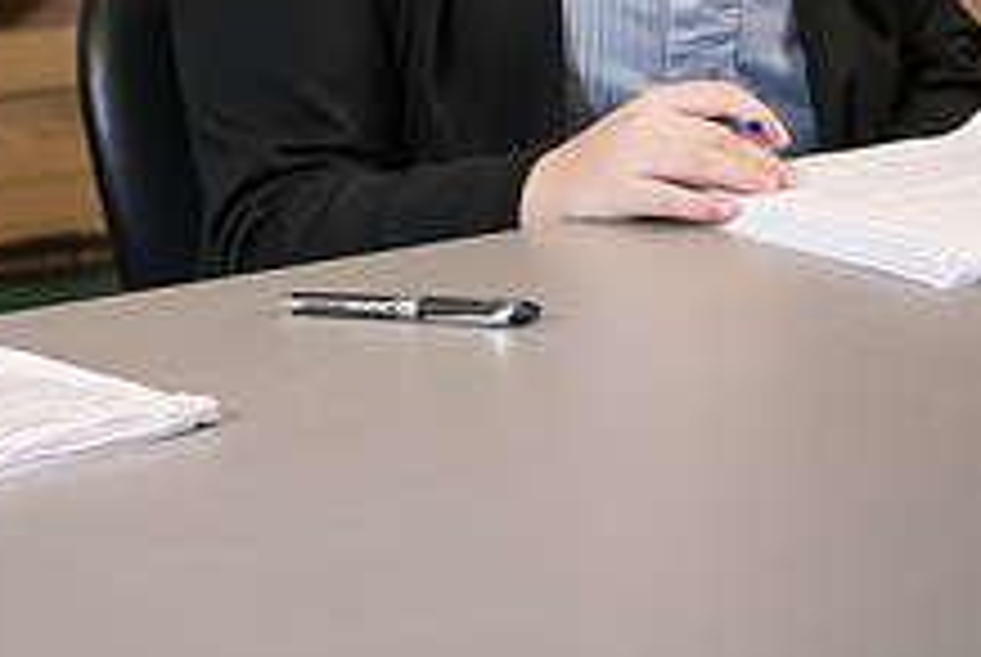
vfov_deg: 7.3
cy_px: -178
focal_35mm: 186
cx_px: -202
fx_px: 5075
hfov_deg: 10.8
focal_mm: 70
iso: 1250
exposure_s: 1/160
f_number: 3.5
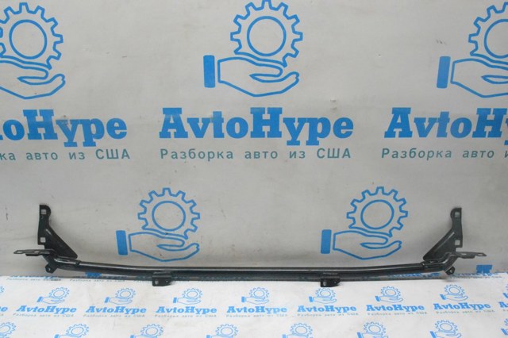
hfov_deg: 57.2
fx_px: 465
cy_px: 169
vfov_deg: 39.9
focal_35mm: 33
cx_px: 254
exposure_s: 1/160
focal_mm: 22
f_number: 10
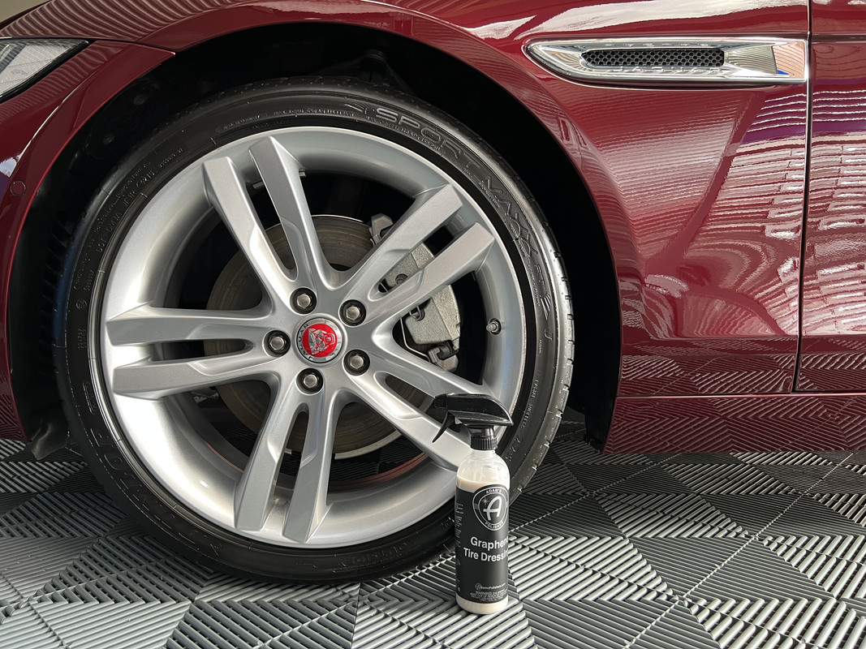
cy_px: 324
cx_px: 433
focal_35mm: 26
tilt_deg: -4.9
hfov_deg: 67.3
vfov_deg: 53.1
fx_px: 650
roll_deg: +0.2
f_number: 1.5
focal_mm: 5.7
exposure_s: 1/50
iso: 125
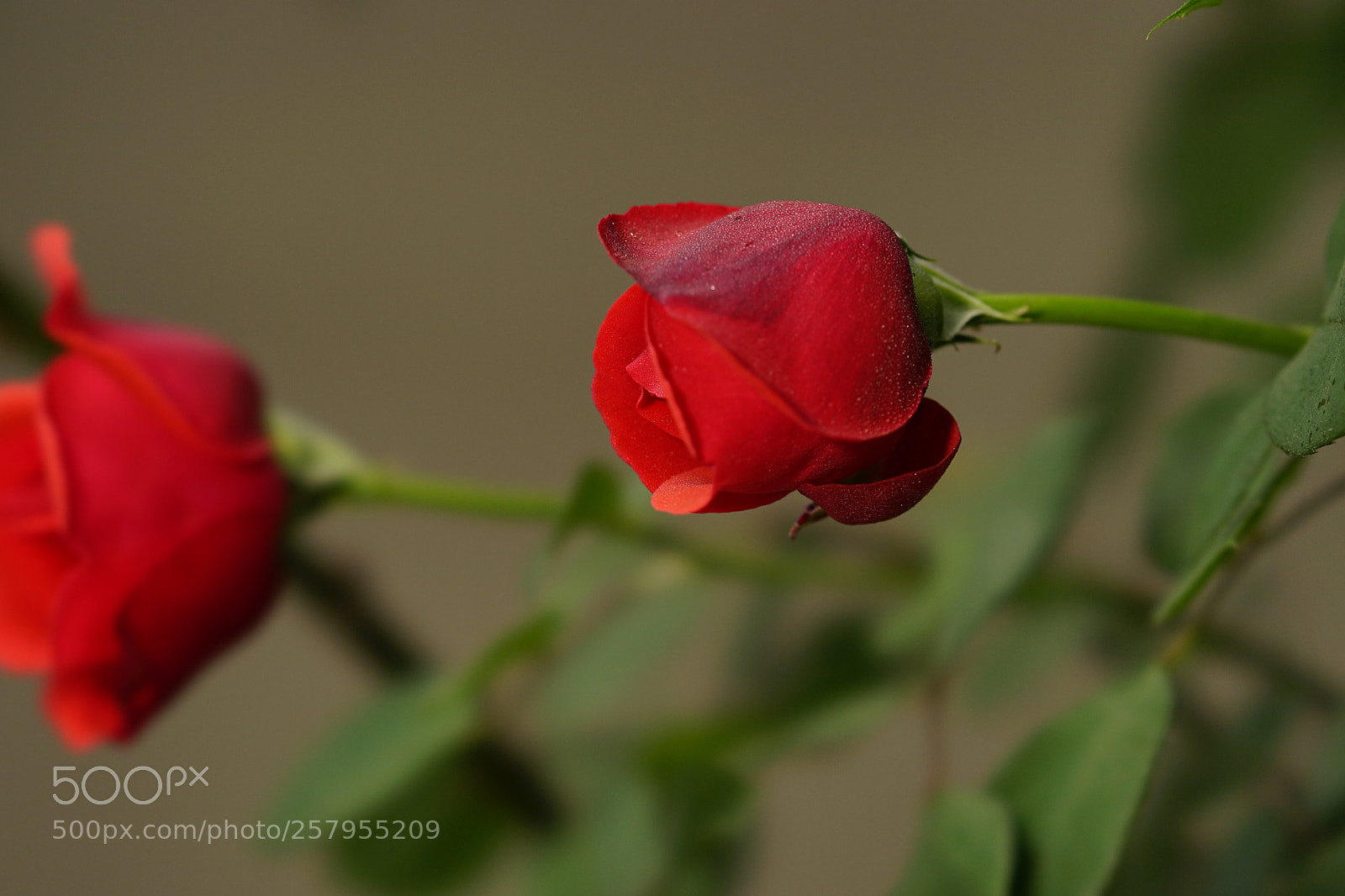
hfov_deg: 20.4
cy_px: 448
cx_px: 672
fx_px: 3735
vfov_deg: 13.7
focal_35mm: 100
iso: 125
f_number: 5.6
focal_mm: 100
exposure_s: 1/100
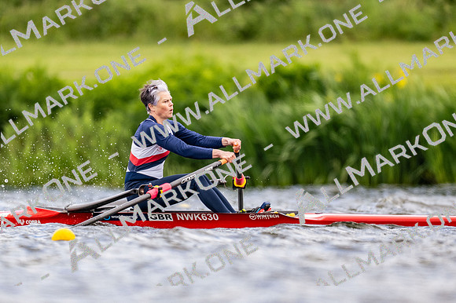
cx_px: 228
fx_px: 11393
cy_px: 152
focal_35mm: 900
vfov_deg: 1.5
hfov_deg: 2.3
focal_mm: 600
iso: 800
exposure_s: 1/2500
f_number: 4
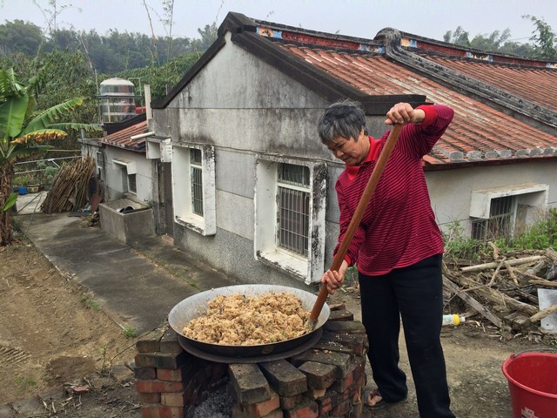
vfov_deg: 48.2
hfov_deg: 61.7
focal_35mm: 29
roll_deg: -0.7
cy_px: 209
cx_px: 278
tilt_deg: -12.5
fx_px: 467
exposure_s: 1/1026
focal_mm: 4.15
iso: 32
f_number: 2.2
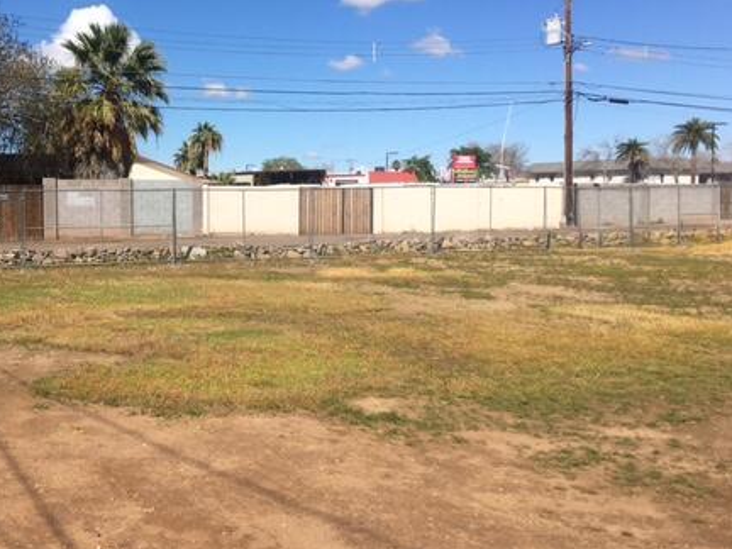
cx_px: 208
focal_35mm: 43
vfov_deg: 33.6
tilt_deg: +0.2
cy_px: 242
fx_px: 909
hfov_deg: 42.8
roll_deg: -0.5
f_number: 2.2
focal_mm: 4.15
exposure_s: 1/2564
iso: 25
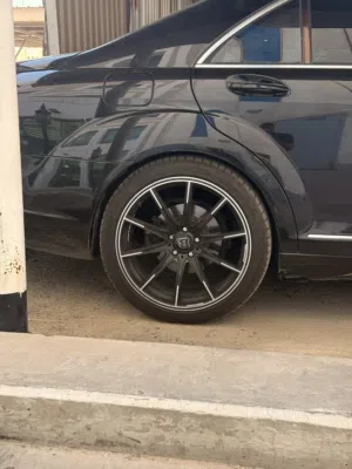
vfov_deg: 39.7
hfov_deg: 30.3
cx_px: 176
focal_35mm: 48
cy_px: 234
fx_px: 651
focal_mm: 6.76
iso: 64
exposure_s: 1/246
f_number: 1.78
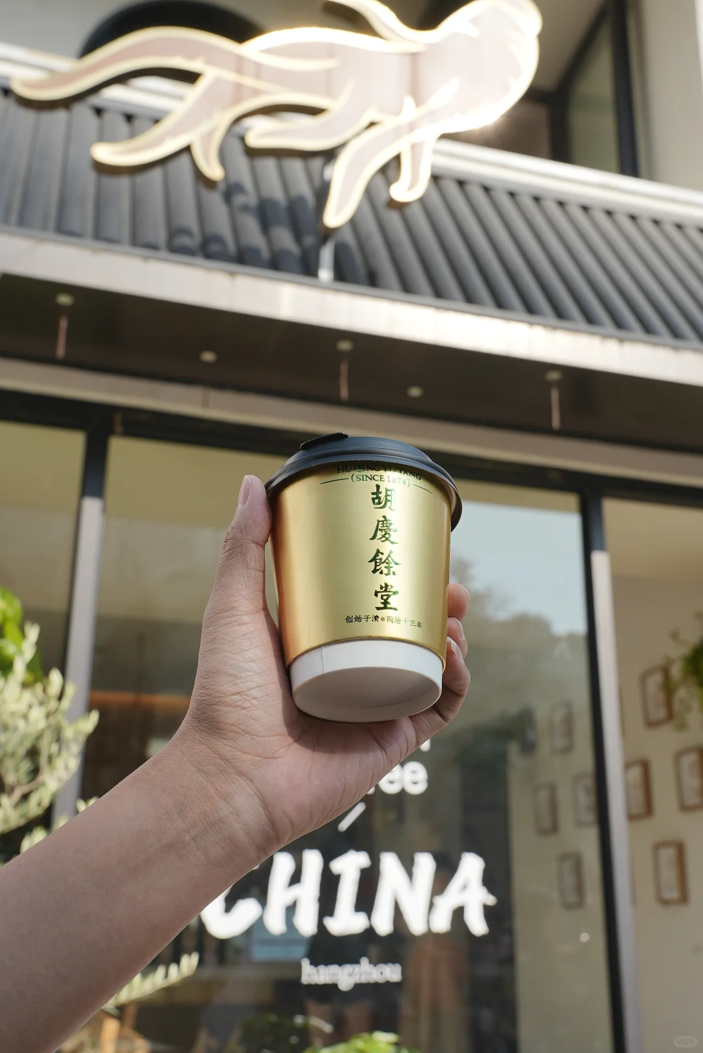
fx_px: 1082
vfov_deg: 51.9
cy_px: 526
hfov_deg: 36.0
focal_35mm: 37
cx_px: 352
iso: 320
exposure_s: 1/400
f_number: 9
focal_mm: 37
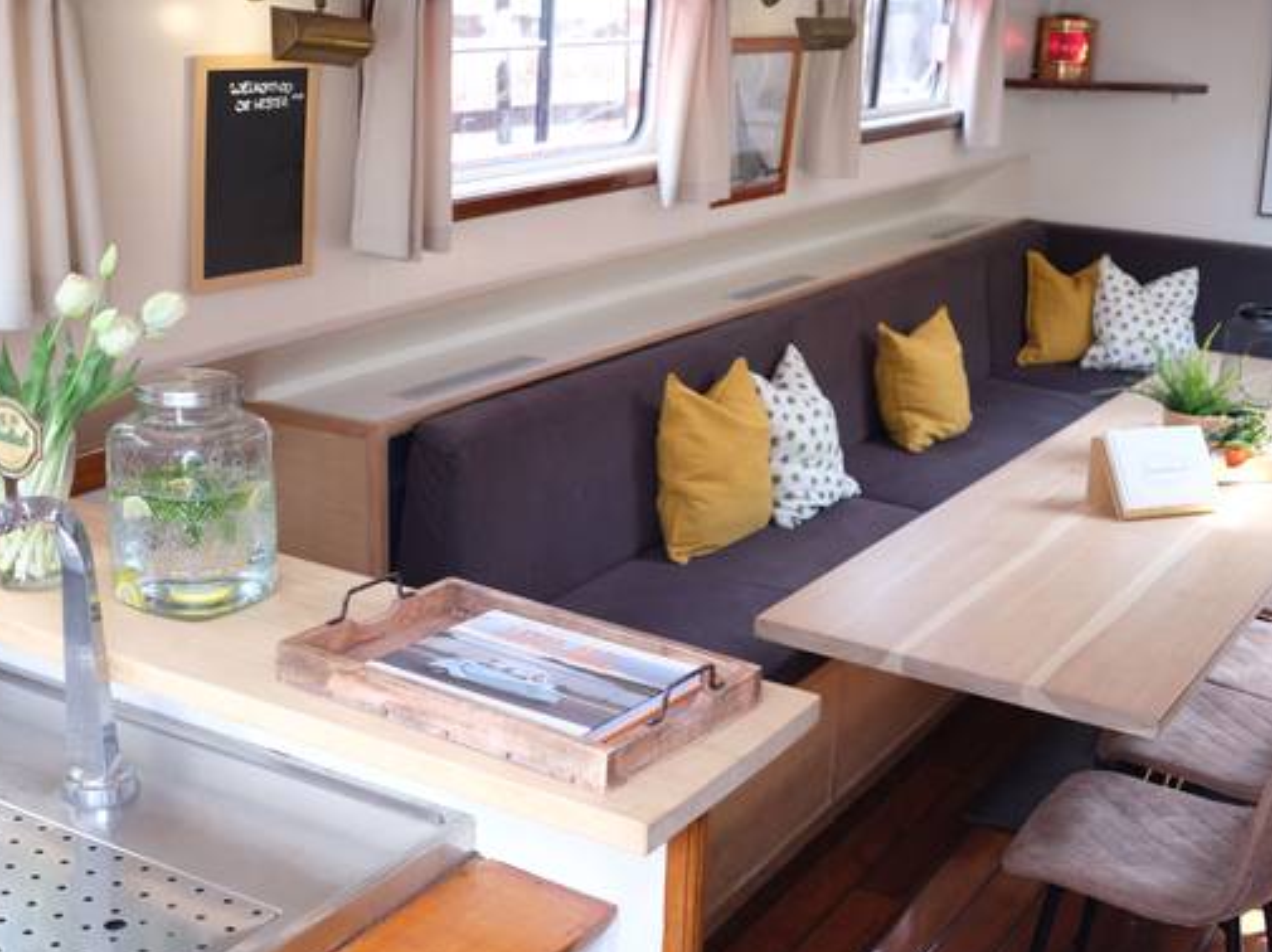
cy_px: 481
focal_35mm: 45
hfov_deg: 42.1
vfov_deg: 32.1
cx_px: 607
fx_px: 1652
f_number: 2.8
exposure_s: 1/60
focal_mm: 27
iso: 250
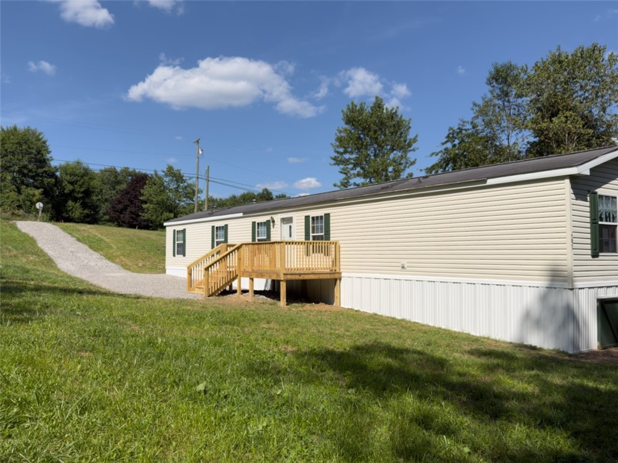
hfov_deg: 61.7
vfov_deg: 48.2
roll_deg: +2.3
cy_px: 232
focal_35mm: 29
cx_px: 309
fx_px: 518
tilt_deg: +2.4
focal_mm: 6.76
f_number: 1.78
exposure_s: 1/6494
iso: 64
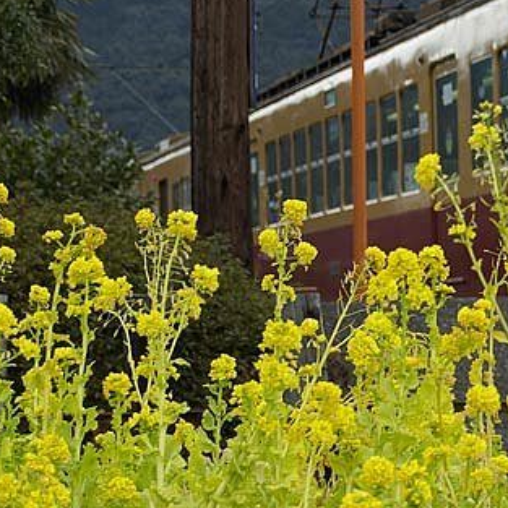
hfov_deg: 9.4
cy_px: 295
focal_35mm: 183
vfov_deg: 9.5
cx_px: 557
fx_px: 3044
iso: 200
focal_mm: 45
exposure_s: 1/125
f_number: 5
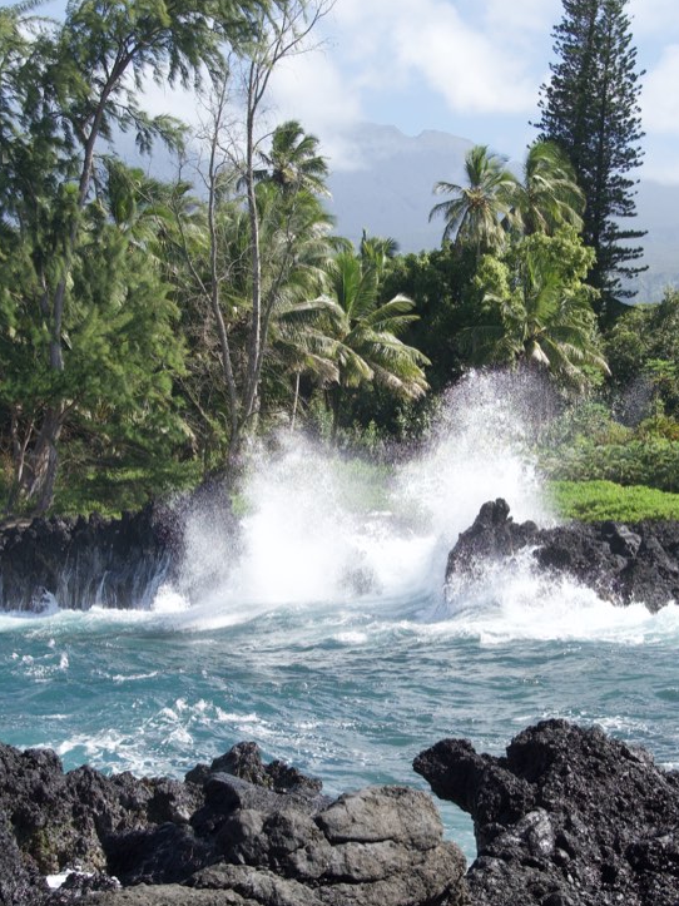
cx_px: 448
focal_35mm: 95
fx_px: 2485
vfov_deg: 20.6
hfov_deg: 15.5
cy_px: 537
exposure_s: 1/320
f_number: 5.6
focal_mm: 34
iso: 100
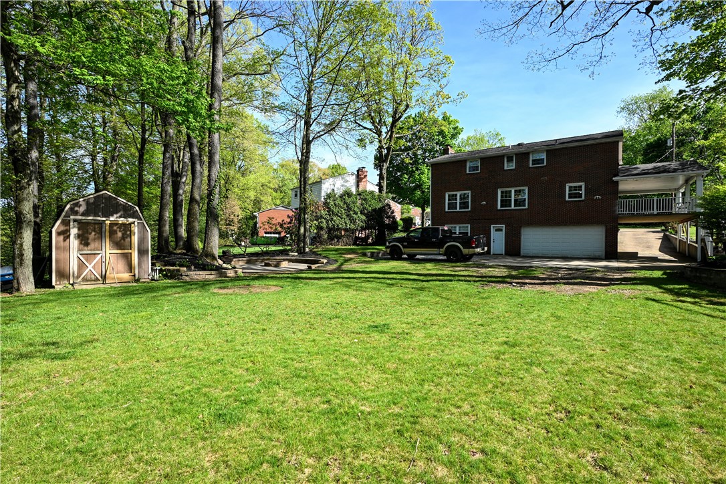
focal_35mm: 18
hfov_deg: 90.0
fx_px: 363
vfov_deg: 67.4
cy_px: 242
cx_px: 363
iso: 100
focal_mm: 12
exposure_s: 1/125
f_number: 7.1
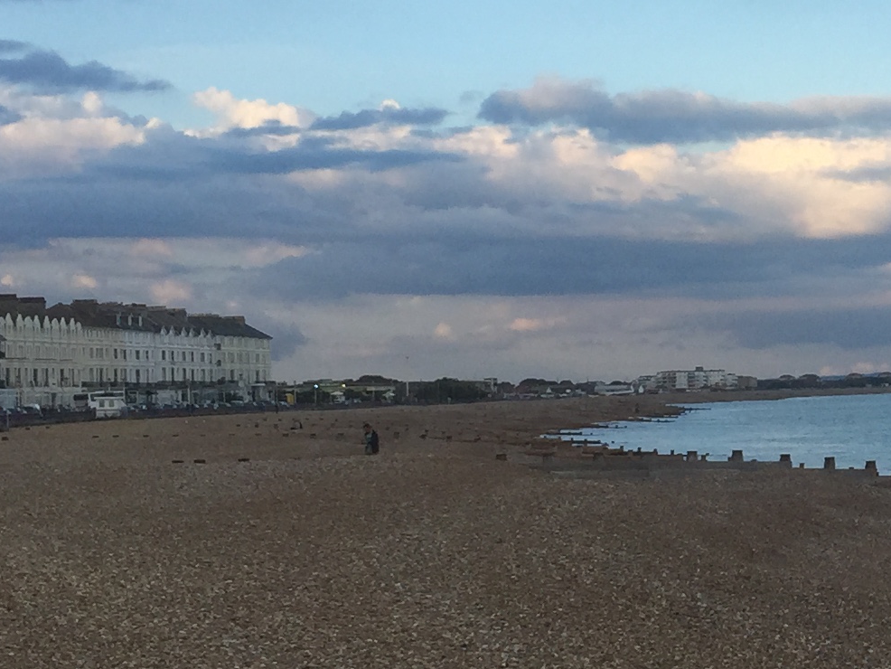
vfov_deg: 15.4
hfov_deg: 19.7
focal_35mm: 96
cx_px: 945
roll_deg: +1.3
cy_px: 311
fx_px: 2472
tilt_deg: +1.7
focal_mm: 4.15
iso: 32
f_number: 2.2
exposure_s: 1/659
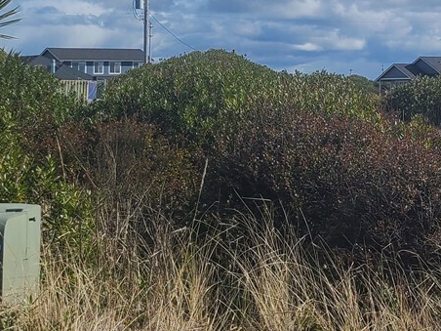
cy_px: 12
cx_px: 595
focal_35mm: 92
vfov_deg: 15.8
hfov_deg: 19.4
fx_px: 1172
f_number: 1.8
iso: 40
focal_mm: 5.4
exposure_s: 1/4064
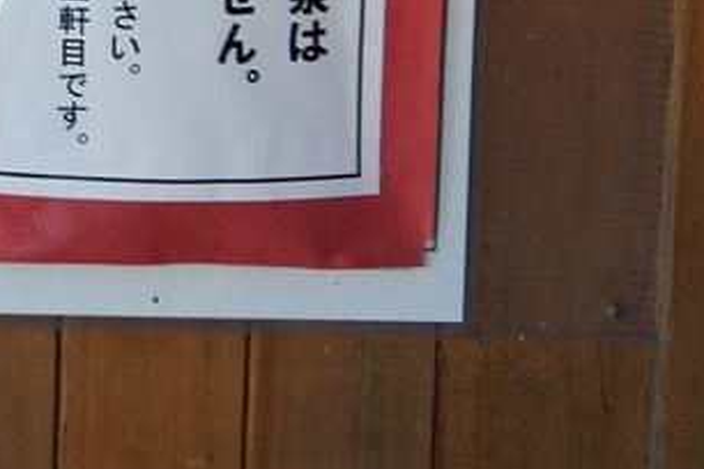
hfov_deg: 17.8
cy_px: -414
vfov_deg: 13.0
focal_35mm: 94
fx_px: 1838
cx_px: -522
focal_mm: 16
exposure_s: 1/160
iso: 400
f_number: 4
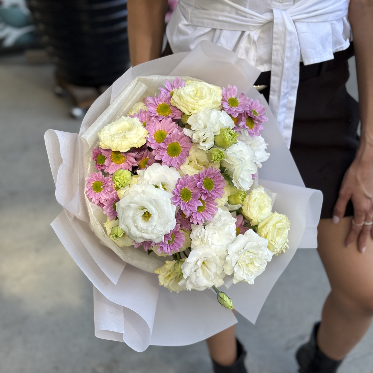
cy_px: 210
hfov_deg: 30.0
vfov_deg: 30.0
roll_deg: +0.5
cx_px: 188
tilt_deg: -34.7
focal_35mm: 57
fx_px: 695
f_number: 1.78
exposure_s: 1/566
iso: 64
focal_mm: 6.76
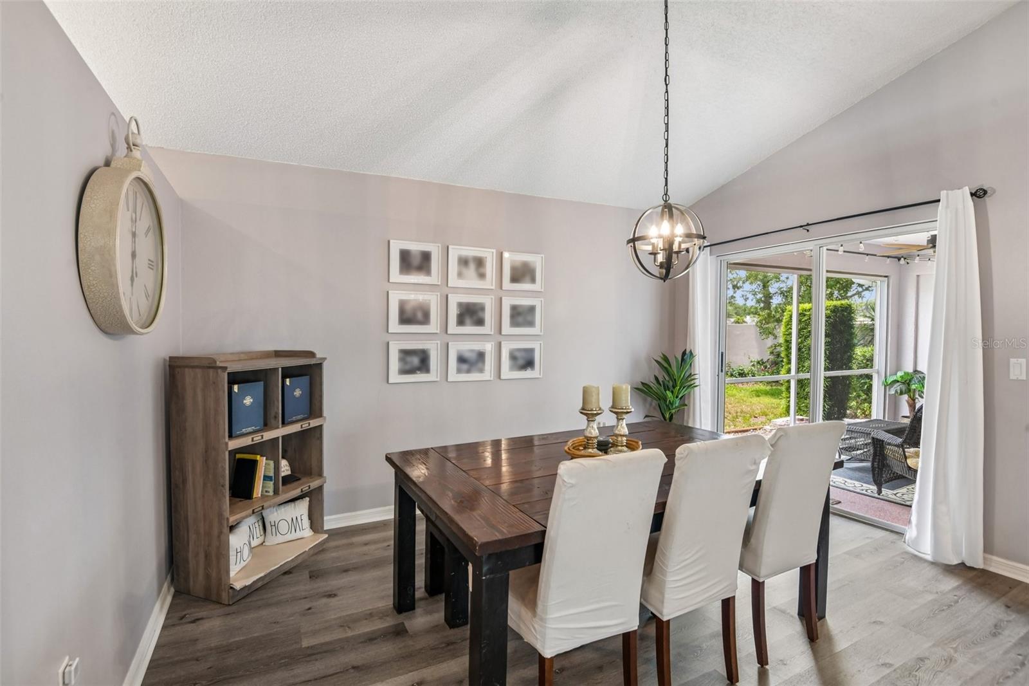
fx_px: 457
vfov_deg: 73.7
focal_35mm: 16
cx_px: 514
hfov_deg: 96.7
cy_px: 343
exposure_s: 1/8
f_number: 8
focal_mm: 16
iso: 400
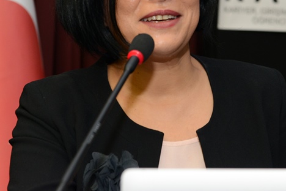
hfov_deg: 19.4
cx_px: 186
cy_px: -10
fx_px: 834
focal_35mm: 105
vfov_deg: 12.8
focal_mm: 48
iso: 1250
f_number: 4
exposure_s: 1/125
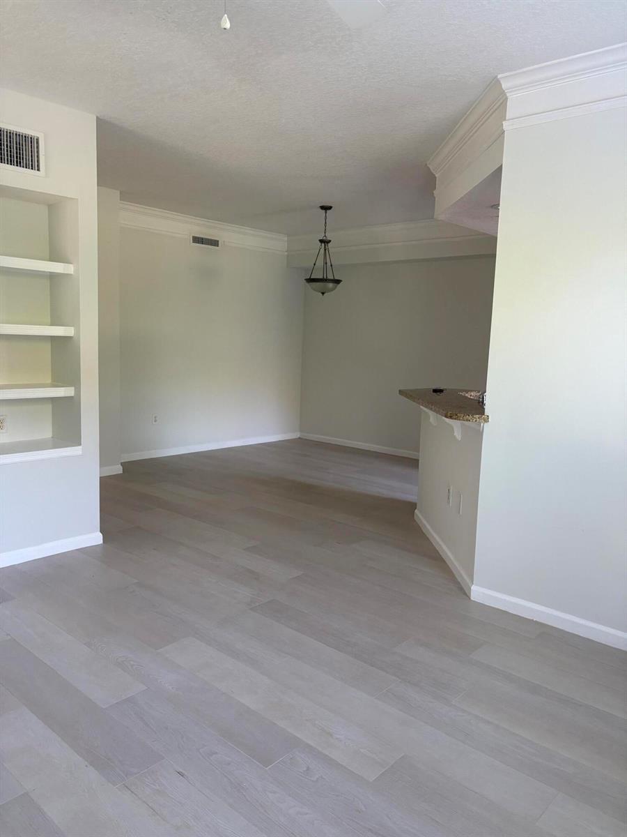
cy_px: 418
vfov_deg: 67.3
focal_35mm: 26
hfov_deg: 53.1
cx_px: 314
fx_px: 628
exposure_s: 1/60
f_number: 1.6
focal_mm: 5.96
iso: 125
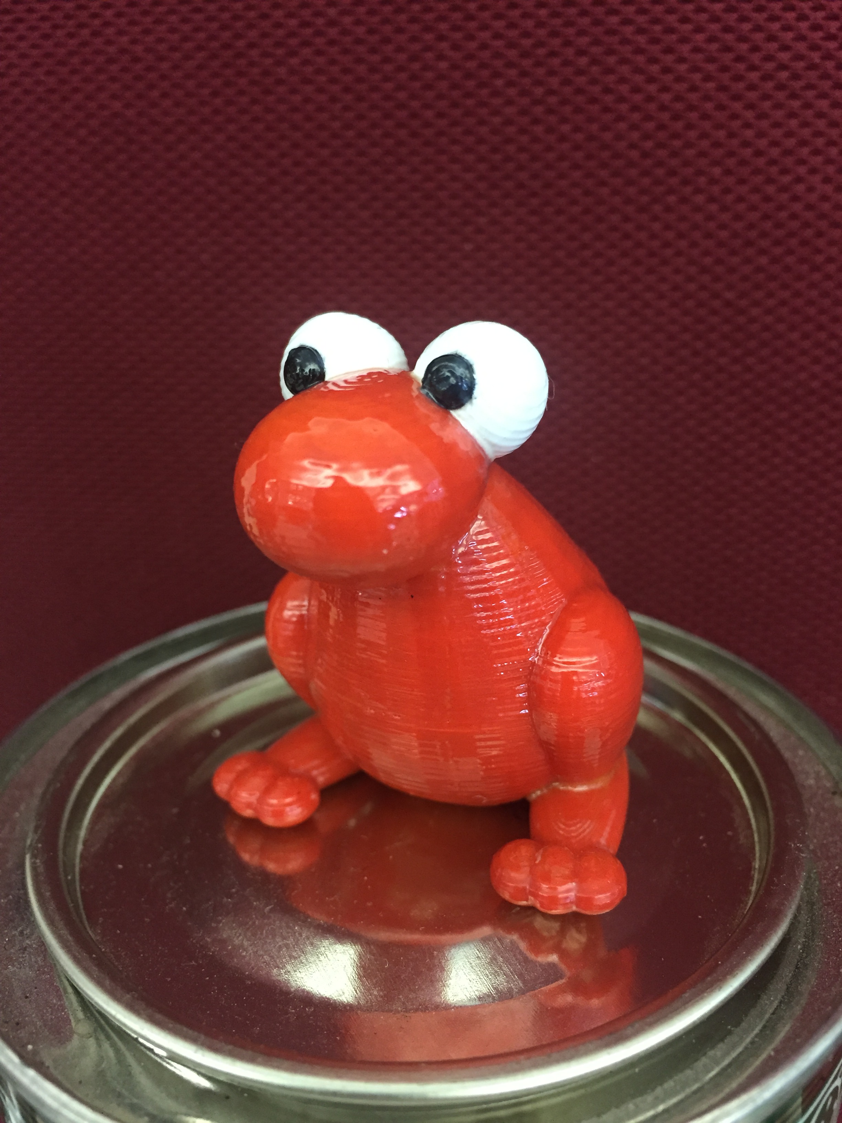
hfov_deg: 48.2
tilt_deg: -23.2
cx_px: 421
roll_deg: +1.6
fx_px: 941
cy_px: 562
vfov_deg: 61.7
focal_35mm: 29
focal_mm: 4.15
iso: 250
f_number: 2.2
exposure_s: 1/24
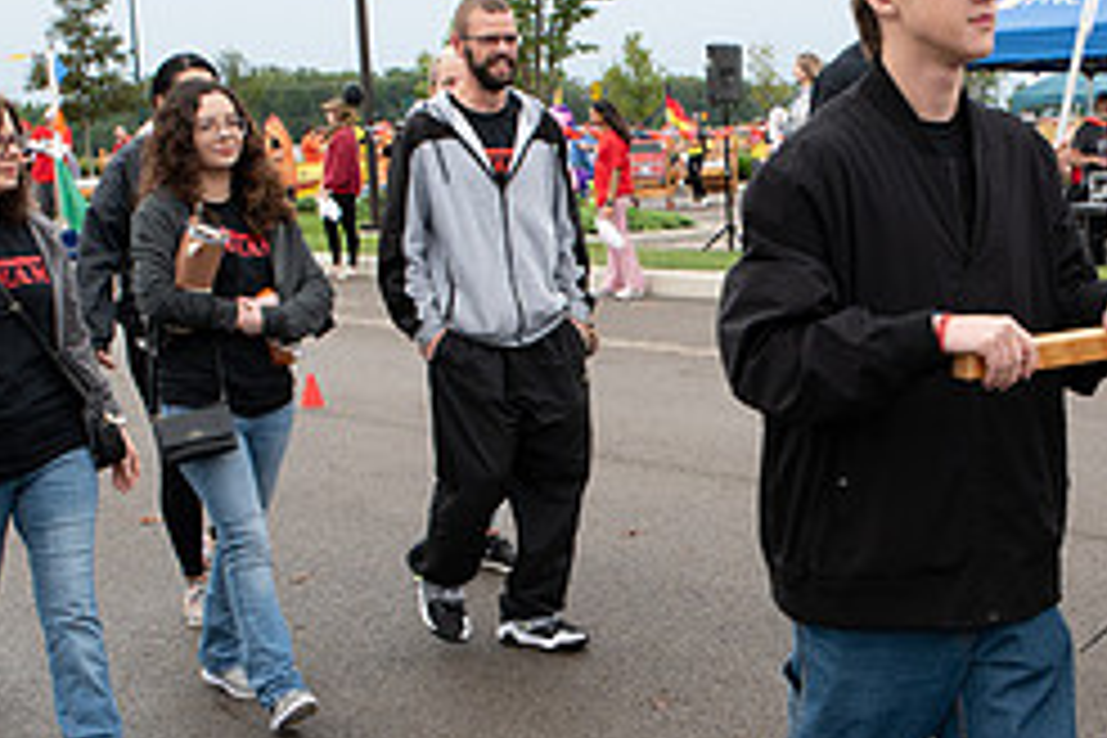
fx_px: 2245
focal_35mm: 73
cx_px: 832
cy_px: 477
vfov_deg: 18.6
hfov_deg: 27.3
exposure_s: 1/200
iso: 640
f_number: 10
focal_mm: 31
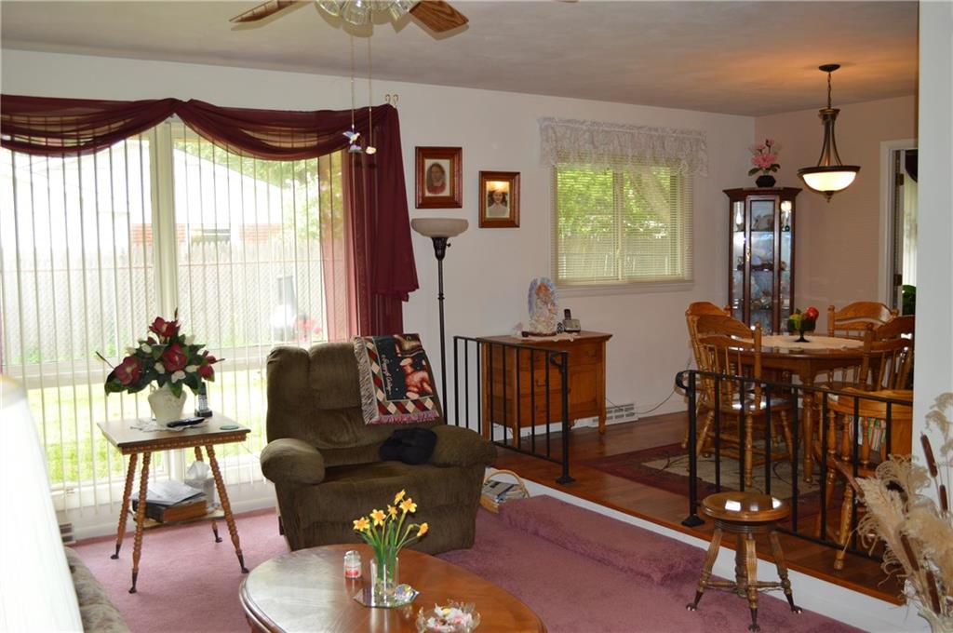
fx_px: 872
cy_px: 316
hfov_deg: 57.3
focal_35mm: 33
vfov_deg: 39.9
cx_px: 476
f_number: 4
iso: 400
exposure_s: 1/125
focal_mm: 22
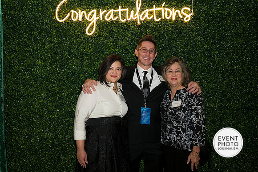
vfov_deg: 33.4
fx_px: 287
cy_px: 86
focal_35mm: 40
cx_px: 129
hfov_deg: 48.4
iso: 800
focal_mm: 40
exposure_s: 1/160
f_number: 5
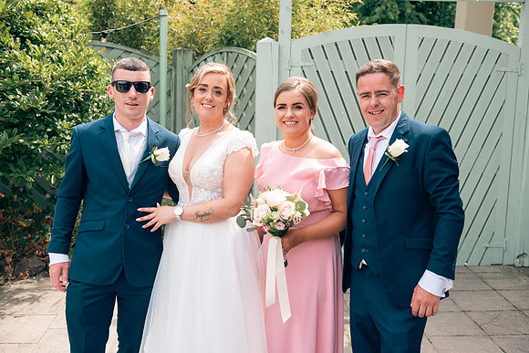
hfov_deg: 46.4
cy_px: 176
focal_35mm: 42
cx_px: 264
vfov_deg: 31.9
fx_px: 617
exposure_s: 1/200
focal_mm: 42
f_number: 5
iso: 100
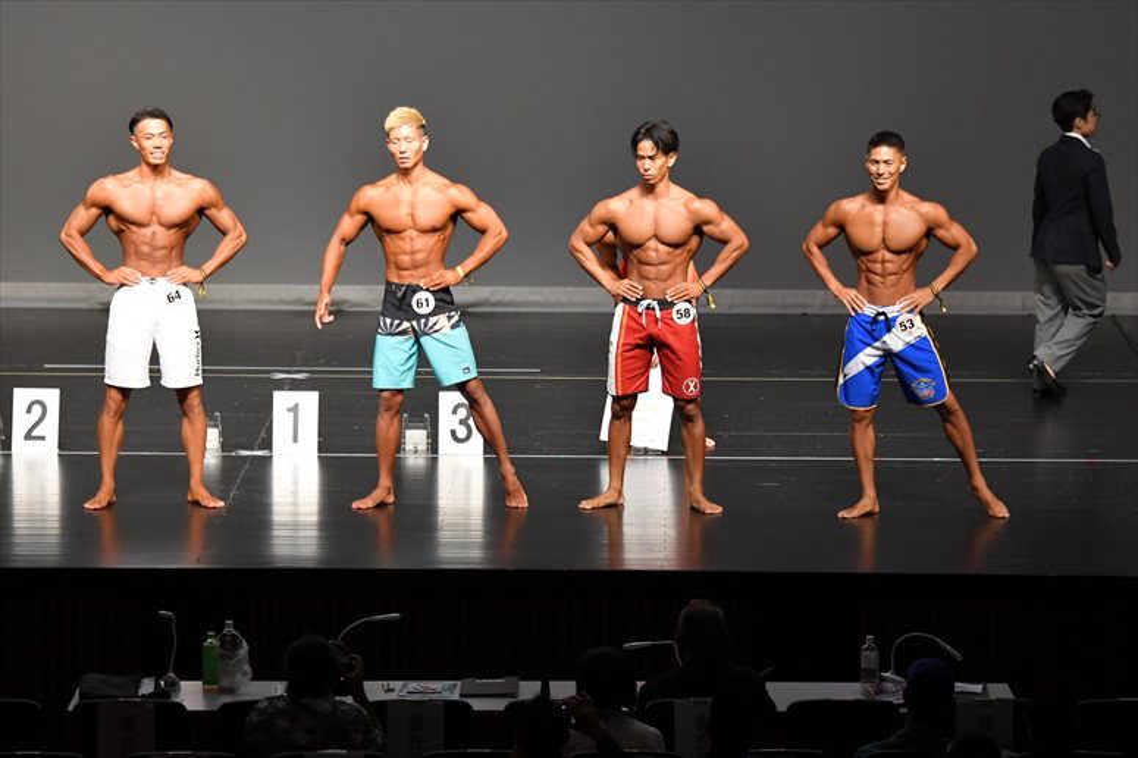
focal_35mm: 183
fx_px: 5782
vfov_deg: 7.5
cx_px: 569
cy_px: 379
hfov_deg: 11.2
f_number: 5.6
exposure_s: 1/400
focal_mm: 122
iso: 4000
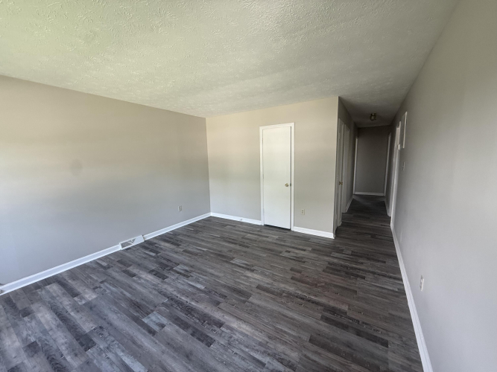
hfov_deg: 102.1
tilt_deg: -8.8
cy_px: 186
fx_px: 201
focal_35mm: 14
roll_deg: +1.8
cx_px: 248
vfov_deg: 85.7
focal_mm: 2.22
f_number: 2.2
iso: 160
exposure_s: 1/99
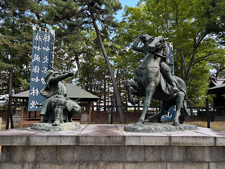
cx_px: 112
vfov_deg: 53.1
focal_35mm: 26
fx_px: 169
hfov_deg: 67.3
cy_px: 84
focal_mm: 5.96
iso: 40
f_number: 1.6
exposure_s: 1/203
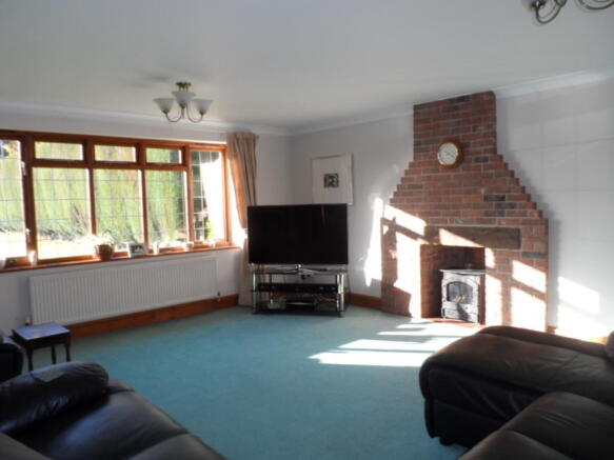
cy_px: 230
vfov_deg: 56.8
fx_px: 426
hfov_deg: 71.6
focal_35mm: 24
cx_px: 307
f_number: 3.2
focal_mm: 4
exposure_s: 1/90
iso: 120
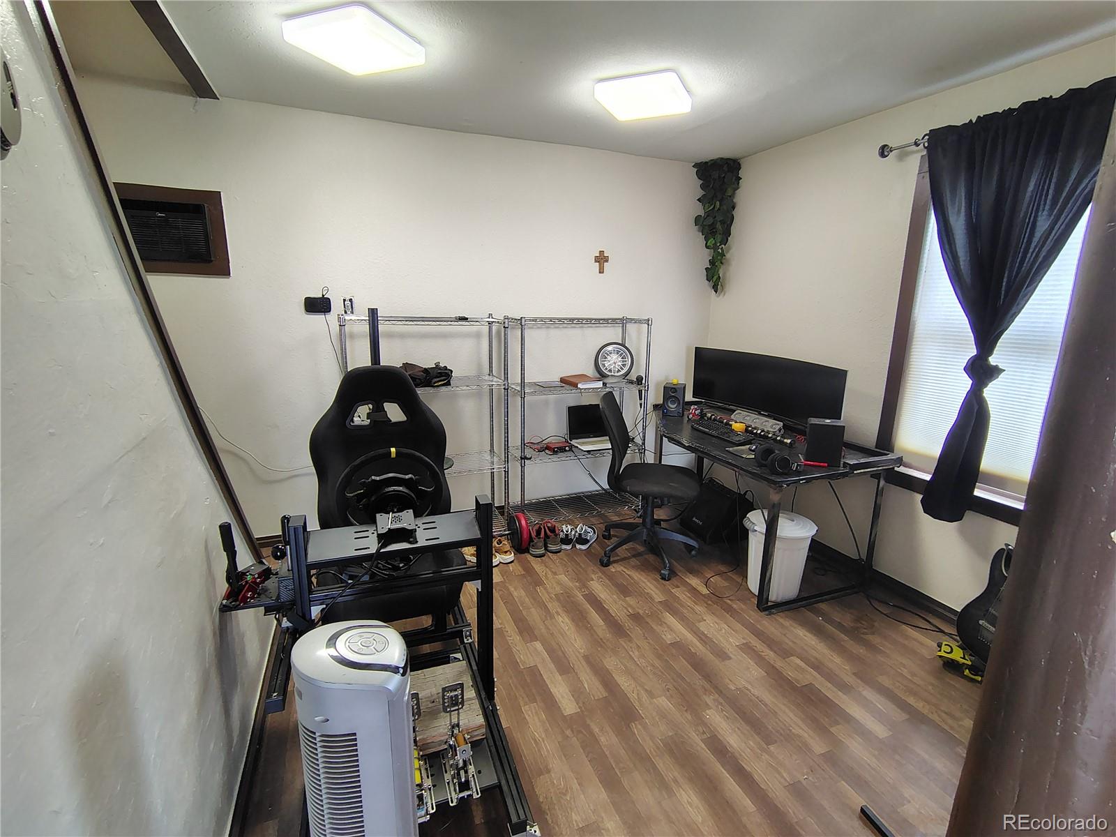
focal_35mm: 16
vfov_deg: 78.1
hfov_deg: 94.5
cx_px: 558
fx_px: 516
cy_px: 418
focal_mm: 2.13
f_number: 2.2
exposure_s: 1/30
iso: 424
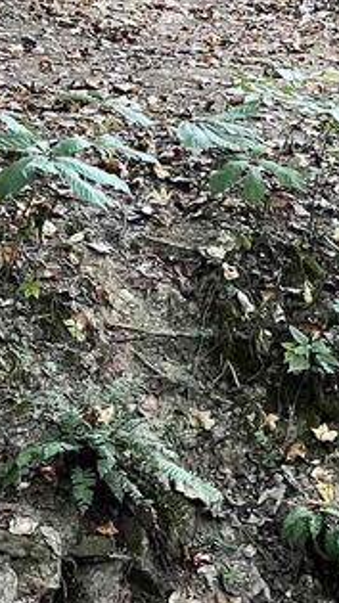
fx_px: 1551
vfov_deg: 21.3
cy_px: 17
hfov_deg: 11.8
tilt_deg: -11.2
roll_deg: -2.8
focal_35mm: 97
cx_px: -195
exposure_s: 1/60
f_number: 1.6
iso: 320
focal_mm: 5.1
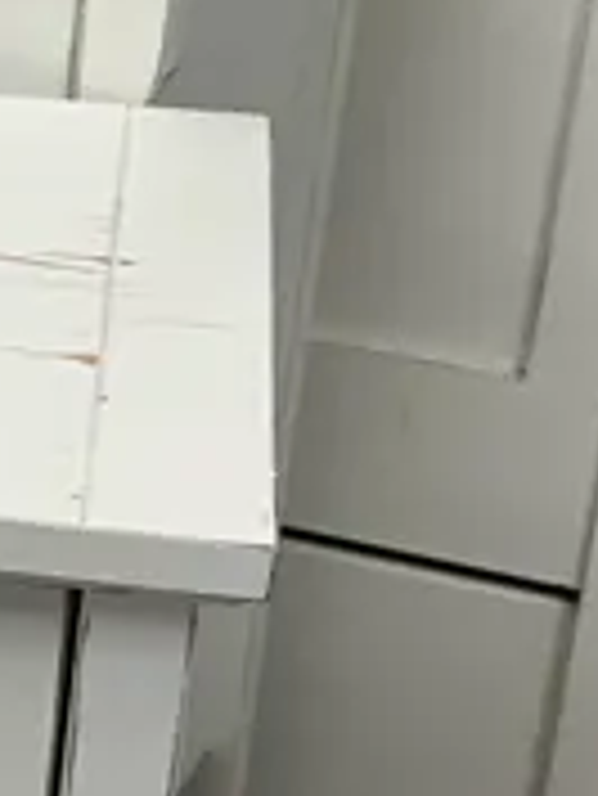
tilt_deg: -23.8
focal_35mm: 139
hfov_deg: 9.6
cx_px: -791
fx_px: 3198
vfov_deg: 14.2
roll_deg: +0.3
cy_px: 409
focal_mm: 6.86
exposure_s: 1/100
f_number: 1.78
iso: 100
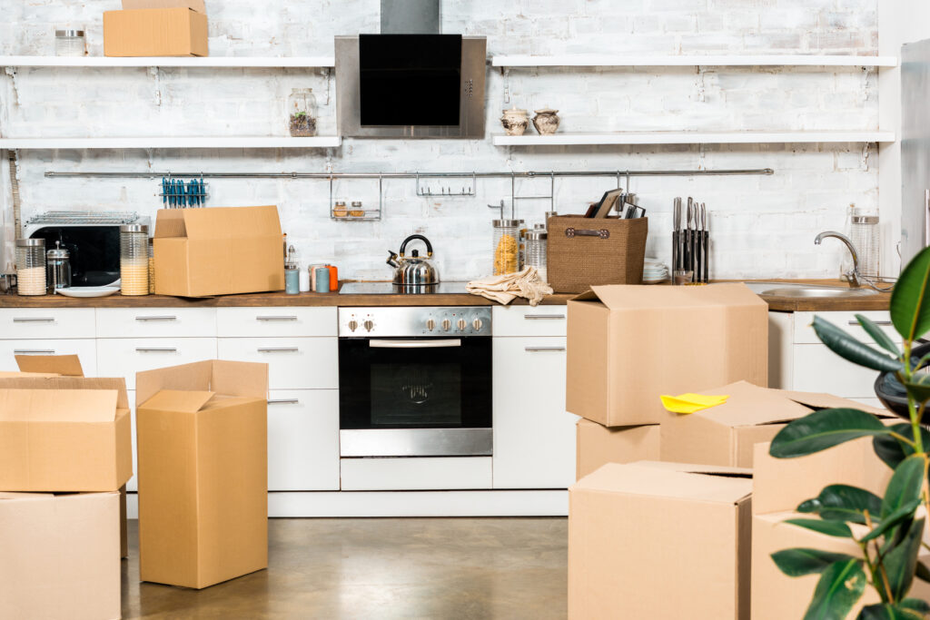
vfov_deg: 19.5
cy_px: 310
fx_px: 1808
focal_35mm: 70
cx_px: 465
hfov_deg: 28.8
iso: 125
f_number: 5
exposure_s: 1/160
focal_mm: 70
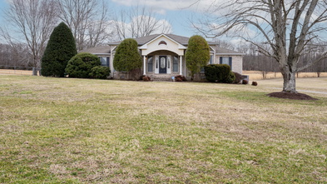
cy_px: 84
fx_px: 277
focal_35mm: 32
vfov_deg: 36.6
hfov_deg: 61.0
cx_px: 162
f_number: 16
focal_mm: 30
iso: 100
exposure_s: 1/20
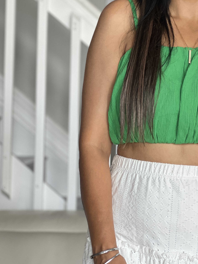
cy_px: 70
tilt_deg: +2.9
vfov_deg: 14.9
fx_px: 1007
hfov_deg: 11.2
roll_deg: -1.7
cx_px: 158
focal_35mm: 132
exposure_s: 1/89
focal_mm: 9
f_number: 2.8
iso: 250
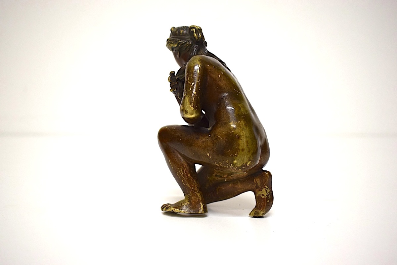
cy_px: 132
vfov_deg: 34.2
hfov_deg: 49.5
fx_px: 430
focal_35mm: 39
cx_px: 198
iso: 800
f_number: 5
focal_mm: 26
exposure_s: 1/125
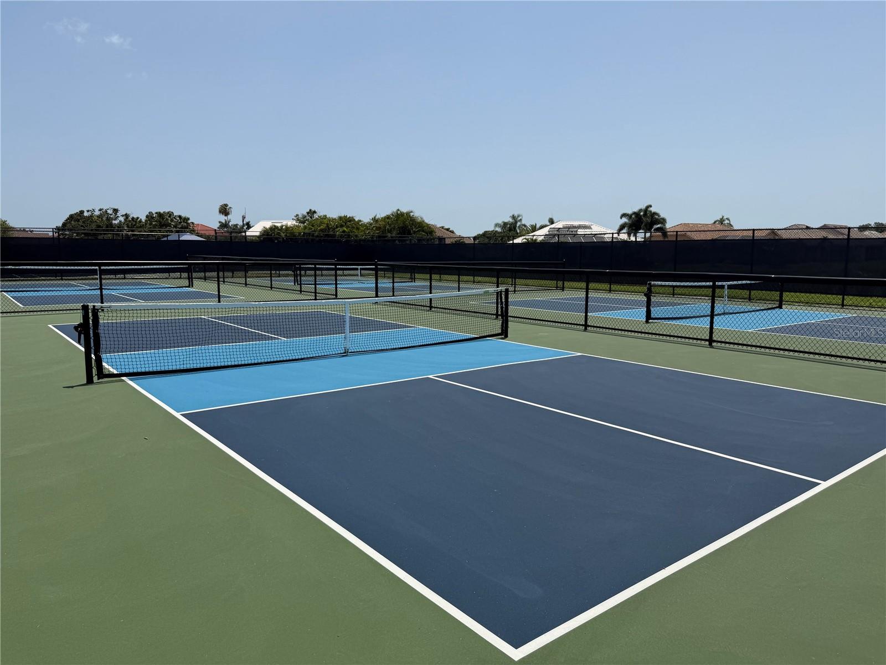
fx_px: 614
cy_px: 332
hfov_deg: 71.6
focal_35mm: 24
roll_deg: +0.5
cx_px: 443
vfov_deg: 56.8
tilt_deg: -8.3
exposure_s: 1/7353
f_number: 1.78
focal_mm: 6.76
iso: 80
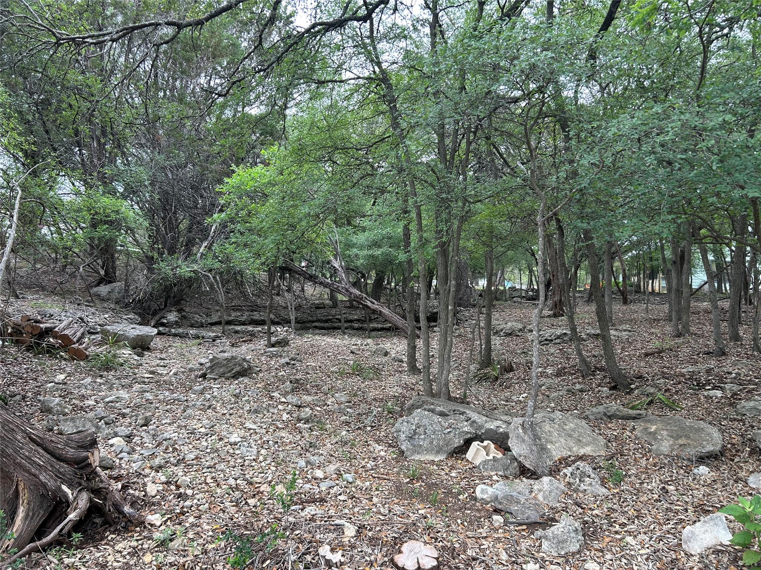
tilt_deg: +2.0
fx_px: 572
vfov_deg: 53.1
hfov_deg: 67.3
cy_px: 285
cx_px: 380
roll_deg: -2.5
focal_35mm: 26
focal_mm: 5.7
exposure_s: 1/175
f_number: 1.5
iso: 40
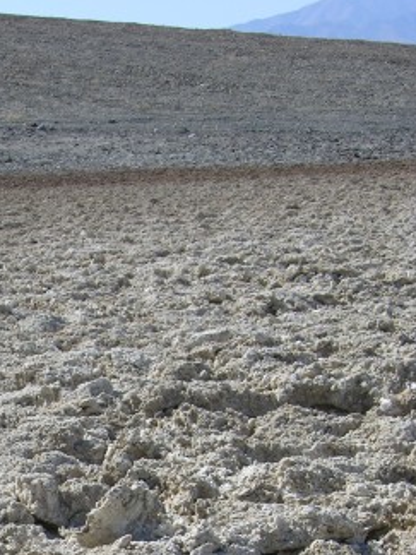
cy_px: 653
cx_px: -65
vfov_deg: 14.9
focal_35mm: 128
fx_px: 2051
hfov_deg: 11.4
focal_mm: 13.7
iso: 50
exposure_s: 1/287
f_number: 5.5
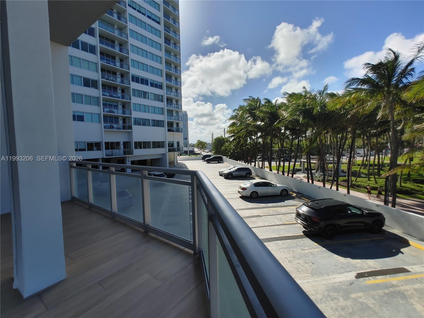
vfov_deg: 81.7
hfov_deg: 98.2
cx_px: 212
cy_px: 159
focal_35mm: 15
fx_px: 184
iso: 50
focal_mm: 1.78
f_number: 1.9
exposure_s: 1/1031
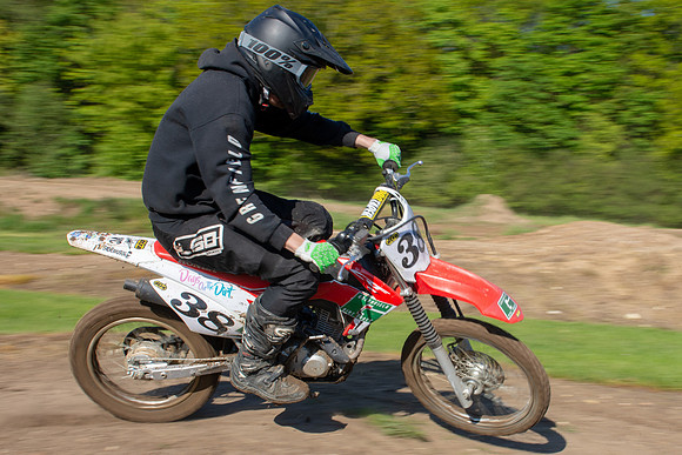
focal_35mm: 45
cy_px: 285
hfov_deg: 43.2
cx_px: 427
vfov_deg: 29.7
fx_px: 853
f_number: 8
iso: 200
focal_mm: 24
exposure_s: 1/250
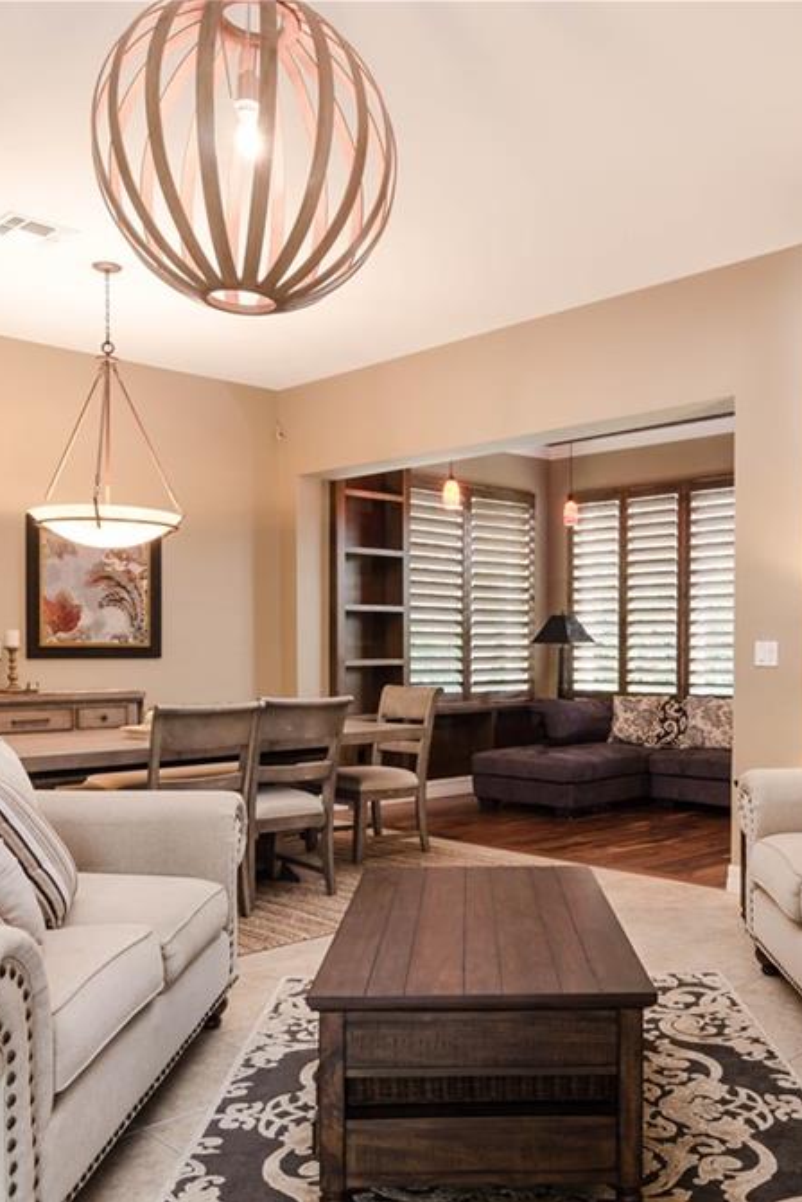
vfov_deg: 58.7
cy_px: 605
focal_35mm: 32
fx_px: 1069
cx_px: 506
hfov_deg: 40.8
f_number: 10
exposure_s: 1.6
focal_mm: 14
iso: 200
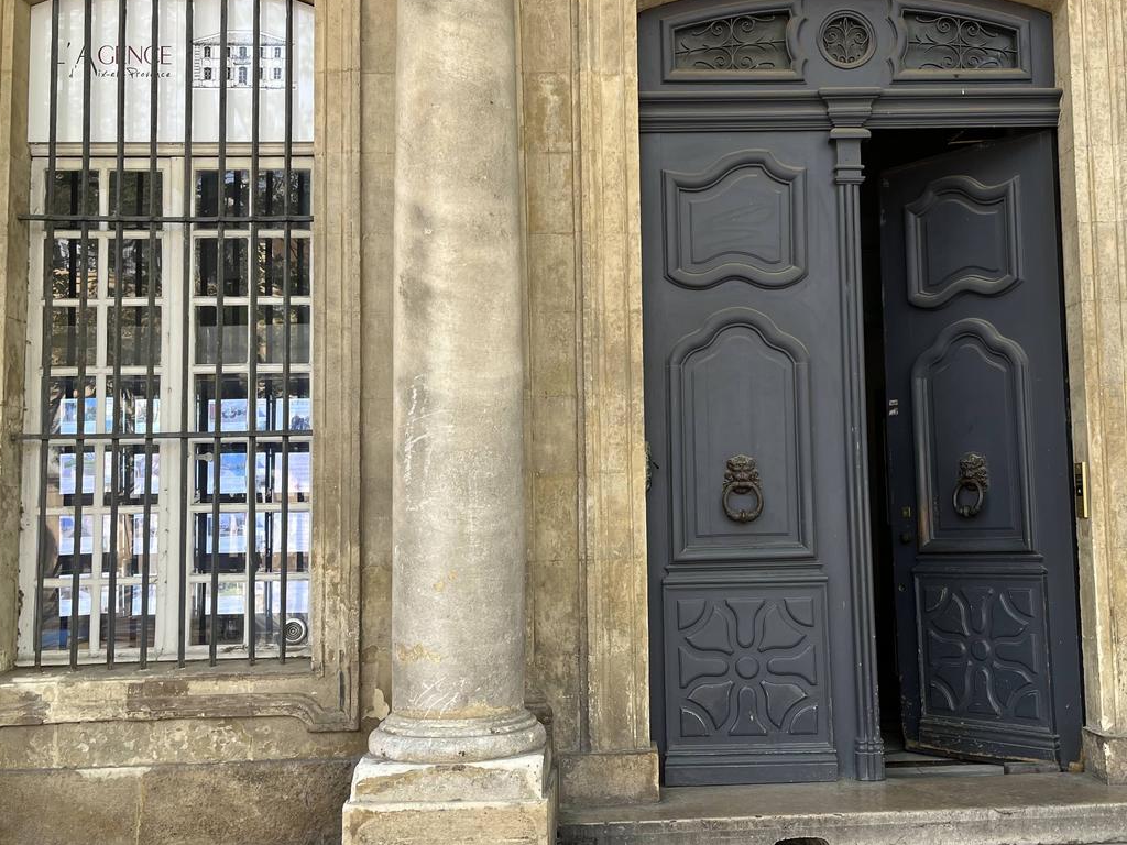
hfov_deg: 48.5
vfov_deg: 37.7
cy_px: 408
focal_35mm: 38
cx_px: 700
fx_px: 1237
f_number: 1.6
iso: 40
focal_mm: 5.1
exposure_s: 1/278
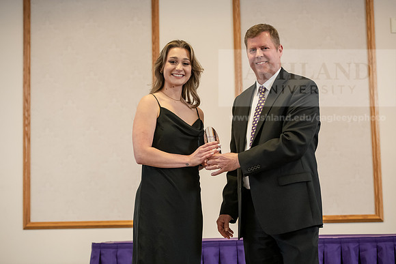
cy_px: 132
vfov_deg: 17.1
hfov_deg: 25.4
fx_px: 880
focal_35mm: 80
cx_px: 198
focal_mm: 80
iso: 2500
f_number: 3.5
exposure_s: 1/200
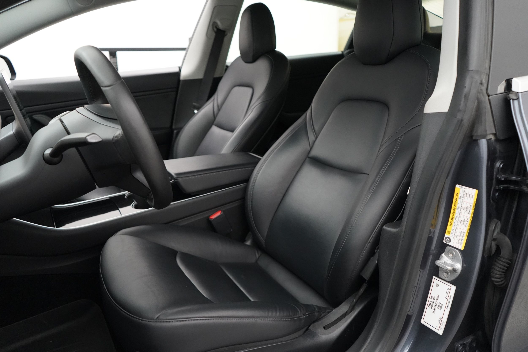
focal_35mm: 28
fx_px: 411
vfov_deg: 46.4
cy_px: 176
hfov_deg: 65.5
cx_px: 264
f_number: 3.5
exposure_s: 1/160
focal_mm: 28
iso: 8000
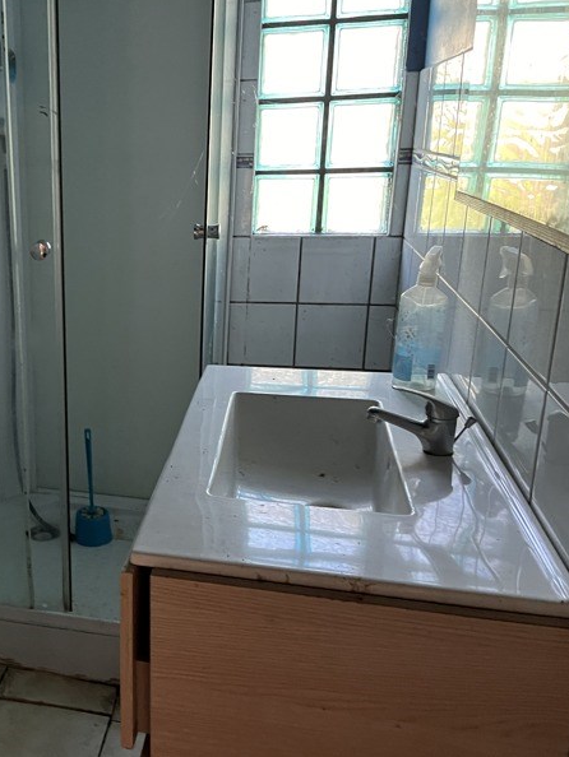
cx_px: 68
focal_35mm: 35
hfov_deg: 38.2
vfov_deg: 52.6
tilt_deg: -17.1
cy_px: 377
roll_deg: +1.7
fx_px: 767
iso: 400
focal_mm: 5.1
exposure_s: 1/60
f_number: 1.6
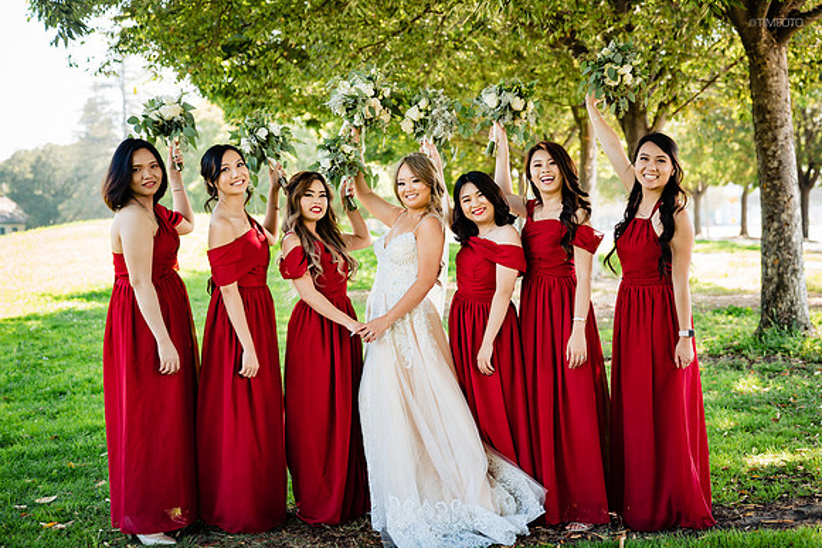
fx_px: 1233
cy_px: 274
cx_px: 411
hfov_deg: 36.9
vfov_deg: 25.1
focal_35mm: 54
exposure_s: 1/160
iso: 200
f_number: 2.8
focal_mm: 54
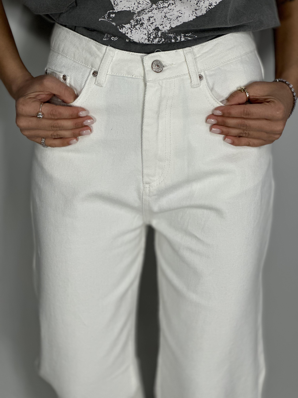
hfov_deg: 19.1
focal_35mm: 77
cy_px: 199
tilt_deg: -31.9
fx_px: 884
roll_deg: +0.7
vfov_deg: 25.3
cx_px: 149
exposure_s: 1/100
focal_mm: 9
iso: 100
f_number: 2.8
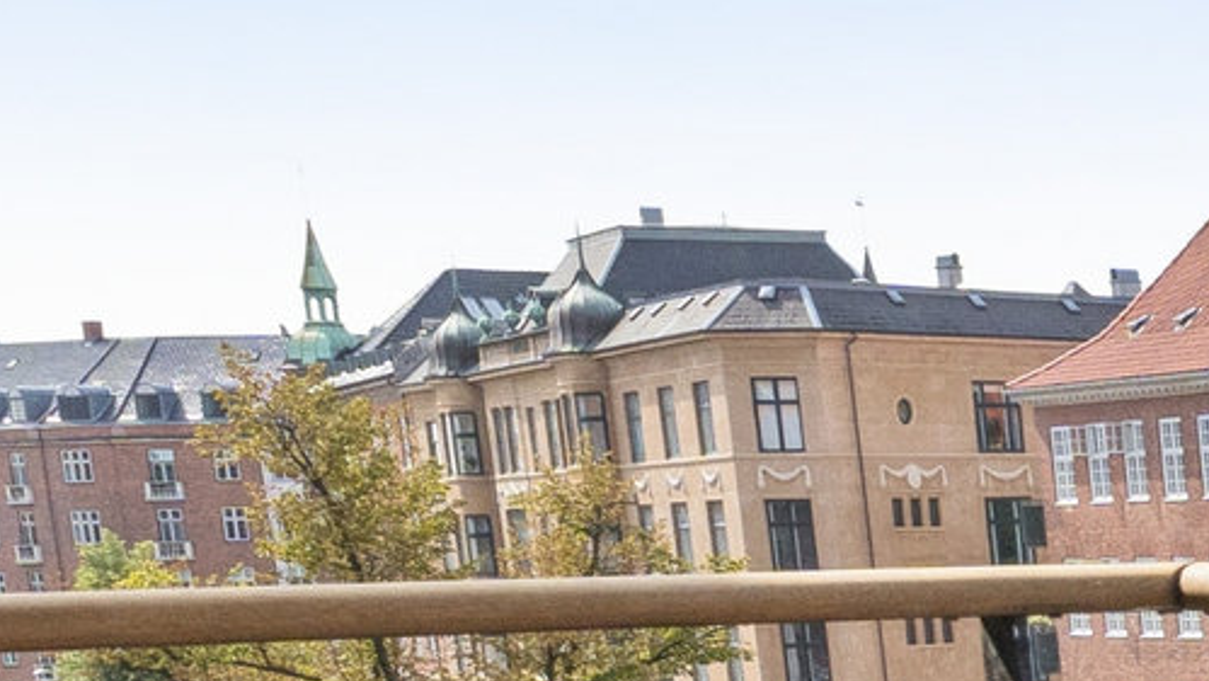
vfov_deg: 10.2
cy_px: 1297
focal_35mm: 111
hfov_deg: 13.8
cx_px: 2873
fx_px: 3572
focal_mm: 11.8
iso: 400
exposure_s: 1/640
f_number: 7.1
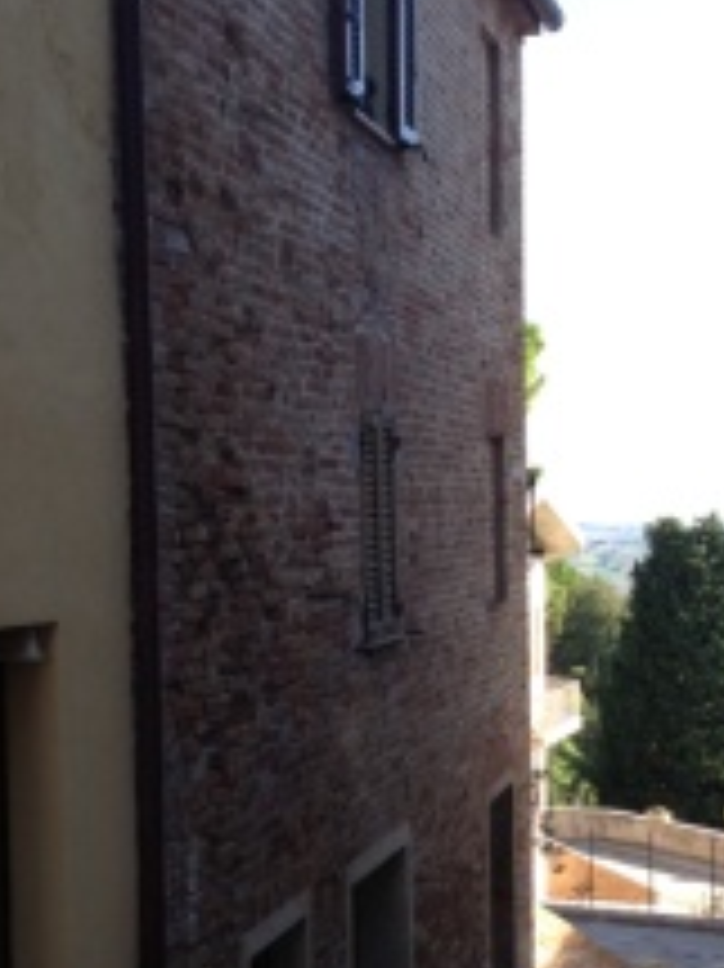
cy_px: 666
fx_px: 2038
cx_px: 382
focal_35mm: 73
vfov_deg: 26.5
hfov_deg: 20.1
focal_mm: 4.28
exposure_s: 1/341
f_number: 2.4
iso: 64
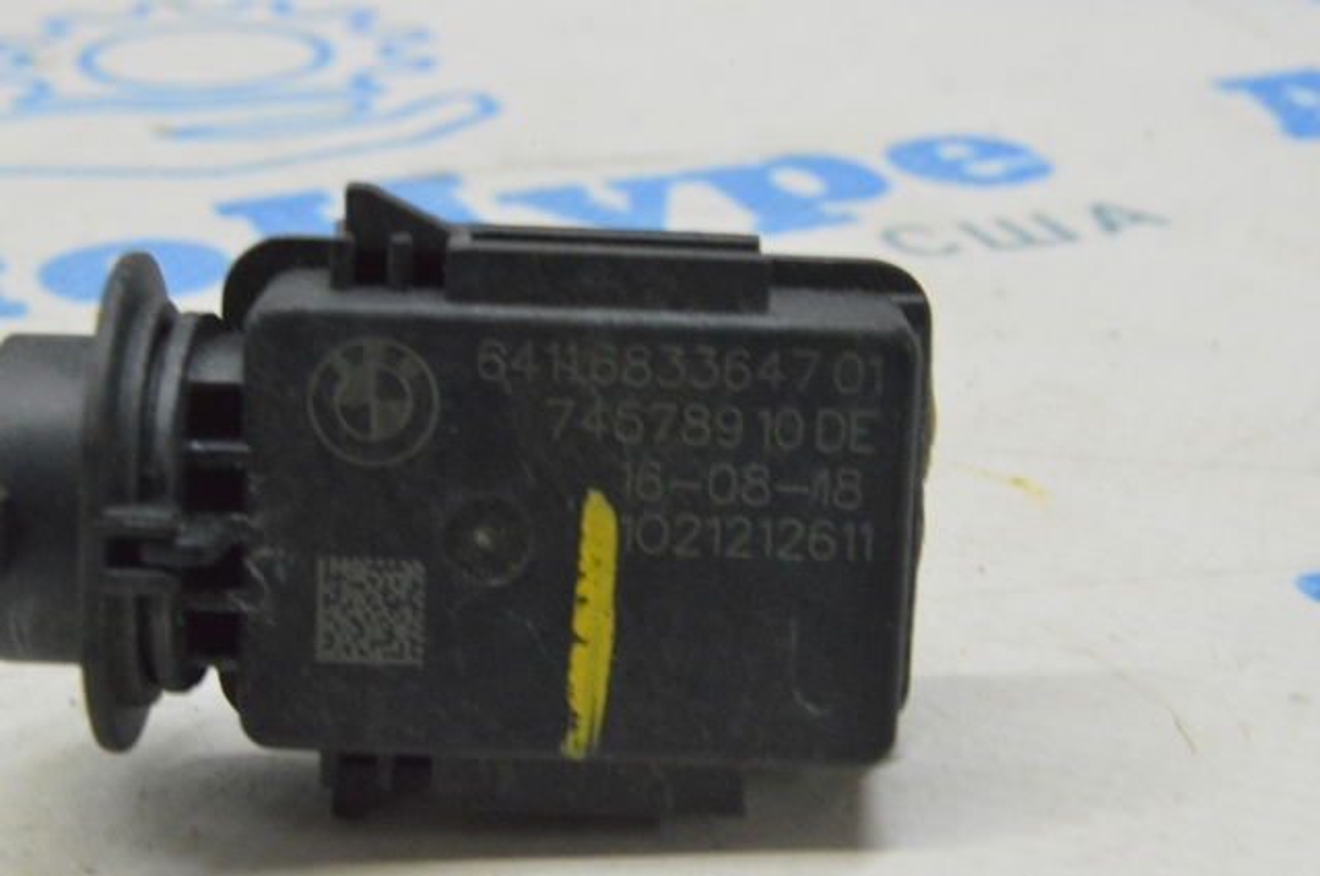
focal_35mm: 78
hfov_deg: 26.0
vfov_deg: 17.4
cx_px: 660
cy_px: 438
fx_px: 2856
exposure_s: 1/20
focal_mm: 52
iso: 6400
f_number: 20
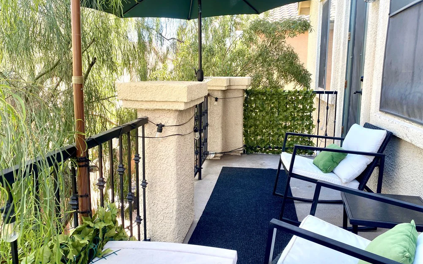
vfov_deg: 44.5
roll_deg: +0.5
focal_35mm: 28
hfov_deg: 66.5
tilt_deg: -9.3
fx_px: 323
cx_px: 209
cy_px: 116
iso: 32
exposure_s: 1/161
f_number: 1.8
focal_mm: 4.25
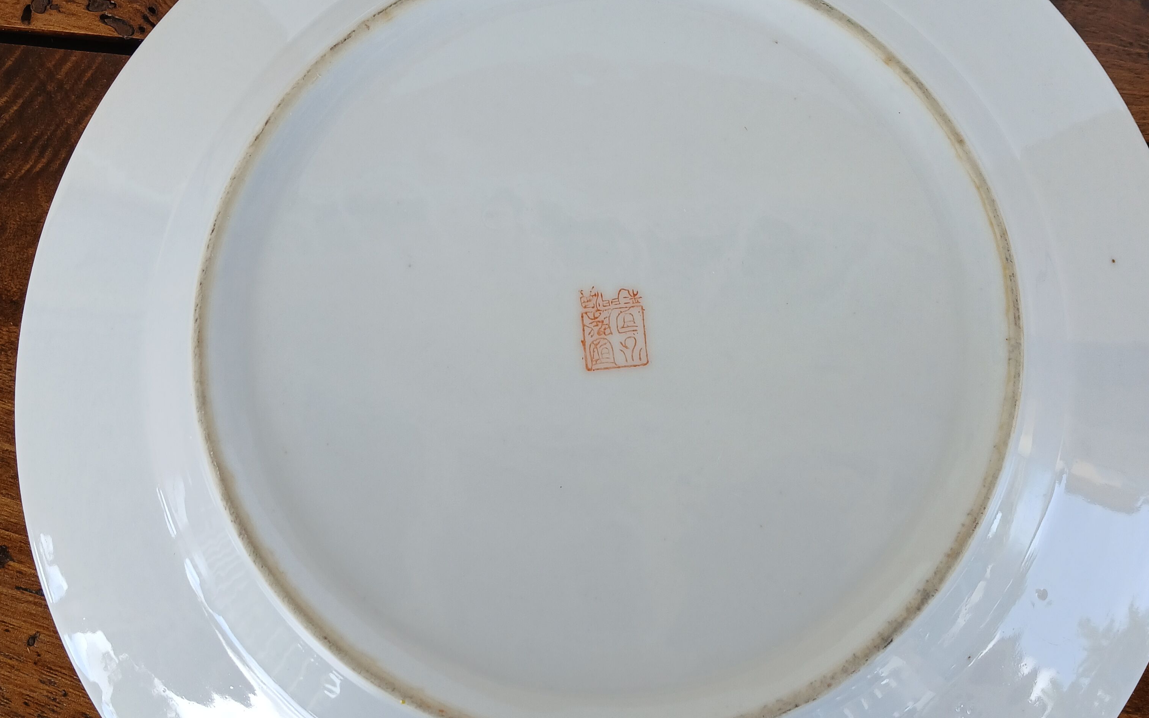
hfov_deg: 52.8
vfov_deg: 34.4
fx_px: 1159
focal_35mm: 37
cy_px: 346
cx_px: 576
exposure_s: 1/100
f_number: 1.8
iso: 40
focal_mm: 3.98
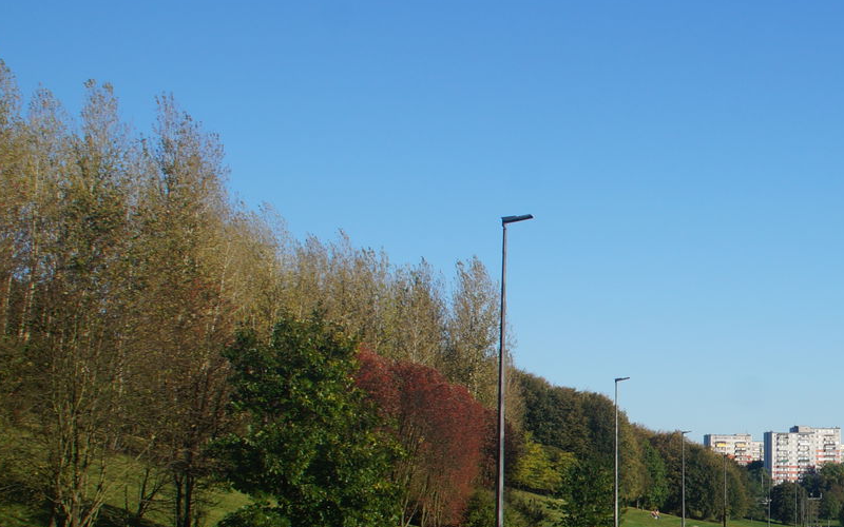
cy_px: 432
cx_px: 866
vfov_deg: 19.5
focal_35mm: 66
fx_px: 1518
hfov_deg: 28.9
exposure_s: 1/125
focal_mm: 18
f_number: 9
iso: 100
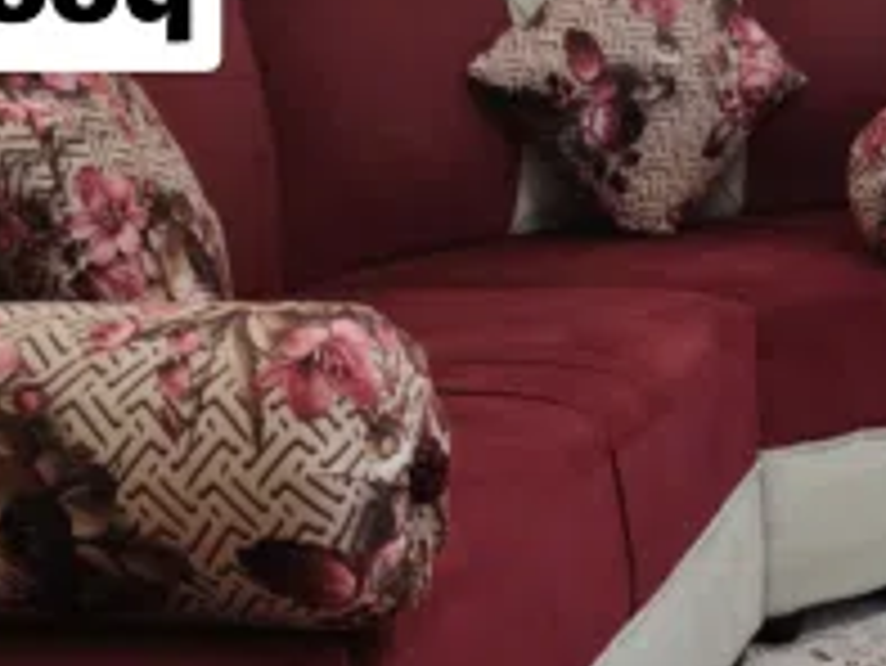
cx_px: 899
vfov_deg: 18.3
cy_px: 720
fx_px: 1998
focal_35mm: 78
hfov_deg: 23.9
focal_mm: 5.25
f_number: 1.75
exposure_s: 1/33.3
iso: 290
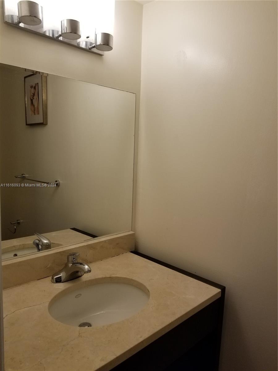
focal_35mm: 26
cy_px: 186
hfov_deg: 53.1
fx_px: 278
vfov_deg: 67.3
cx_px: 139
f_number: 1.7
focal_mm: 4.3
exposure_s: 1/143
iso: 50
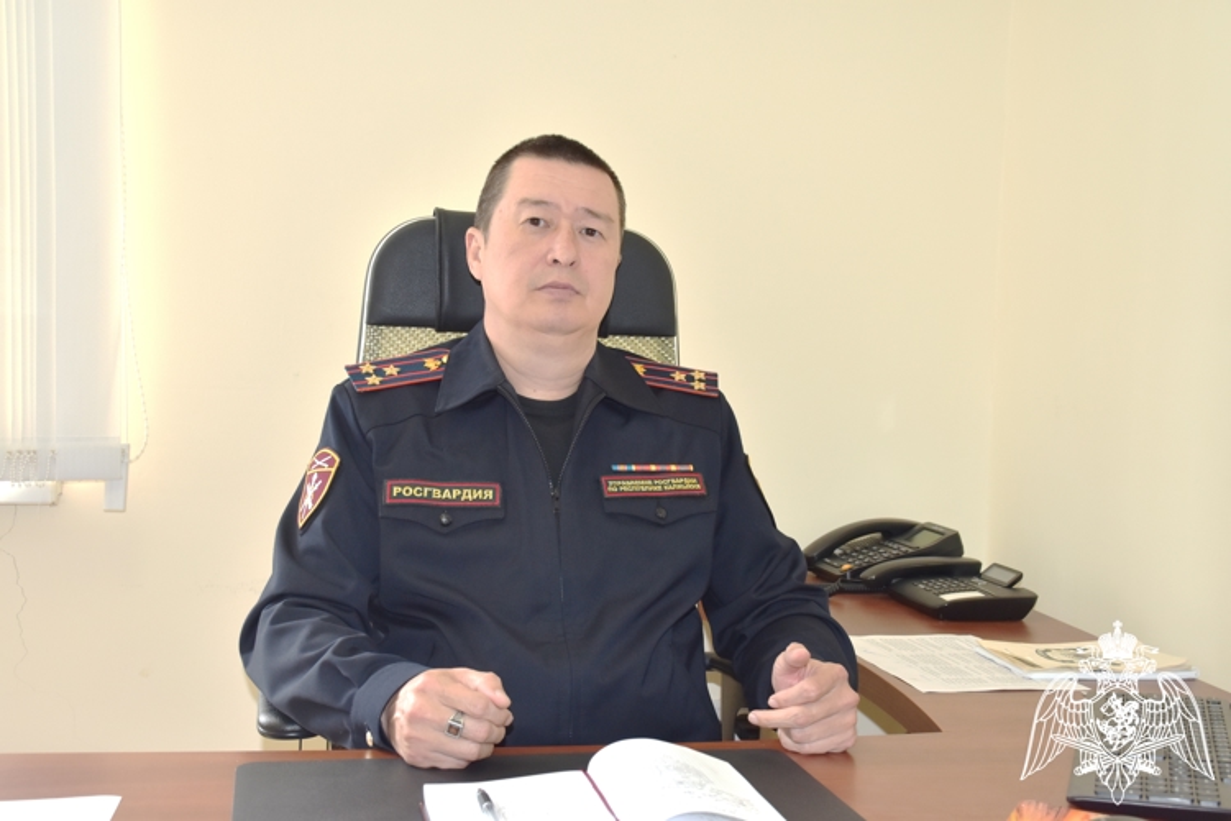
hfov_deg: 41.1
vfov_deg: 28.1
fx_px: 1641
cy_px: 410
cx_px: 616
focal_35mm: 48
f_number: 5.6
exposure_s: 1/125
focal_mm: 32
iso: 560
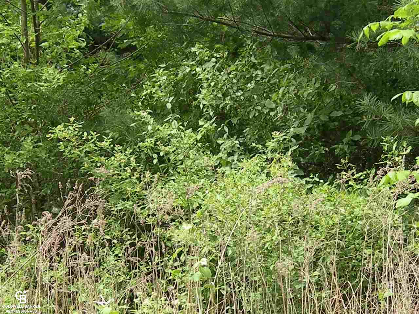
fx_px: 1210
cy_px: 157
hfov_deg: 19.6
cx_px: 210
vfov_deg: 14.8
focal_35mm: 100
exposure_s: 1/1700
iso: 640
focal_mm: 17.9
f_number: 4
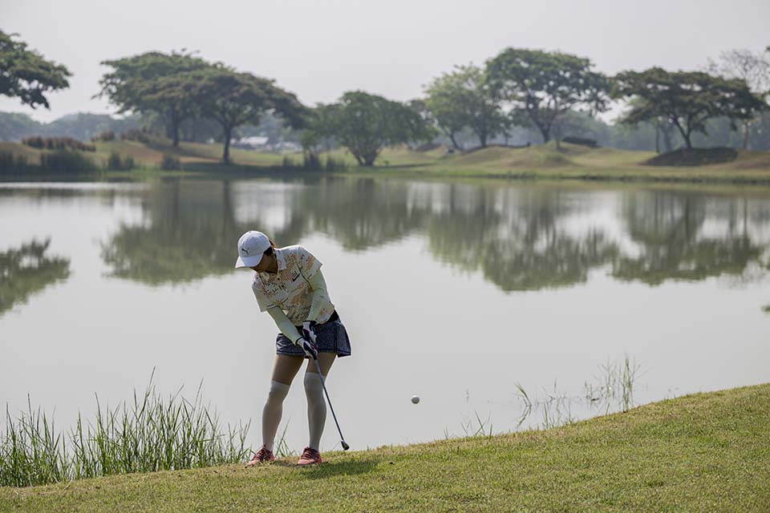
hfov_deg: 24.8
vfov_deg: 16.7
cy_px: 256
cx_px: 385
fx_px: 1754
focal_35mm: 82
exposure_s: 1/3200
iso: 200
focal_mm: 82
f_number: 3.5
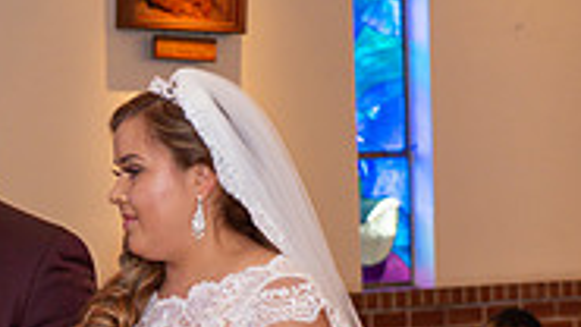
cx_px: -6
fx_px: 3543
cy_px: 302
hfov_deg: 9.3
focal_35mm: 230
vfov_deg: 5.3
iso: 1250
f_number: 4.5
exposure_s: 1/60
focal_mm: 70
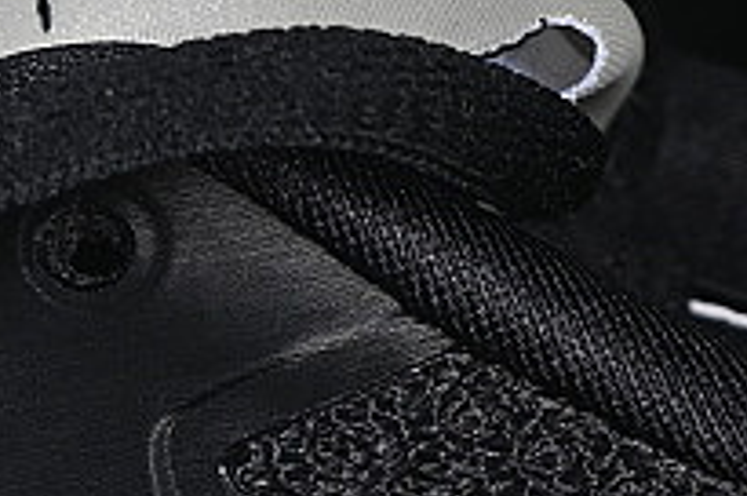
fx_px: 8204
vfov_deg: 3.4
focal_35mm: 396
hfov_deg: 5.2
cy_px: 729
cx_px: 211
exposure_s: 1/60
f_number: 6.3
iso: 160
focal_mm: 50
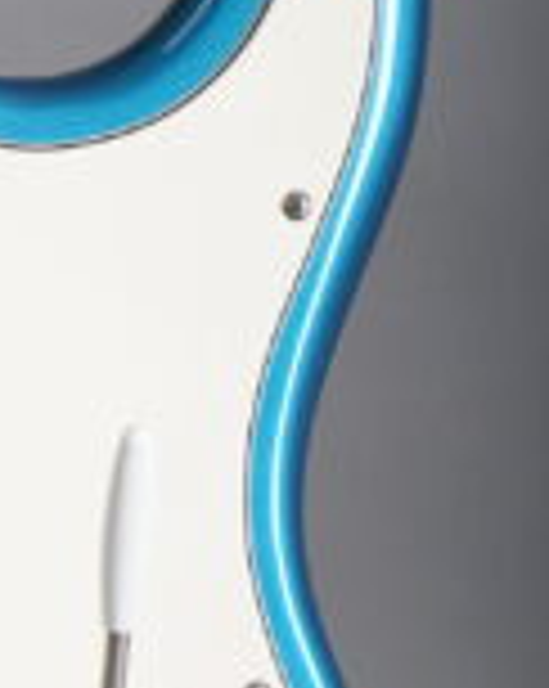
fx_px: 5027
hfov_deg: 6.2
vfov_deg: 7.8
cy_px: 580
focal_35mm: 247
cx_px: -308
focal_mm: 70
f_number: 7.1
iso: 160
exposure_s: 1/160
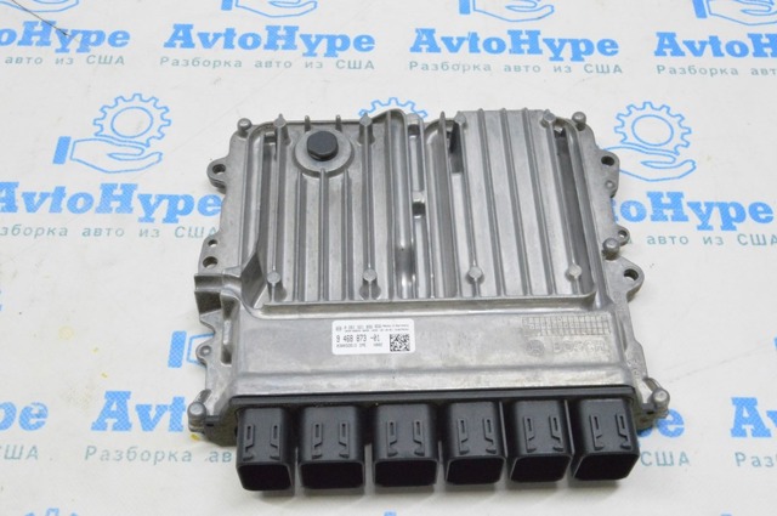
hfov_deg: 43.7
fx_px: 970
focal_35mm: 45
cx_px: 388
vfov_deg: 29.8
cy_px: 258
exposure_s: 1/20
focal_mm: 30
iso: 6400
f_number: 20
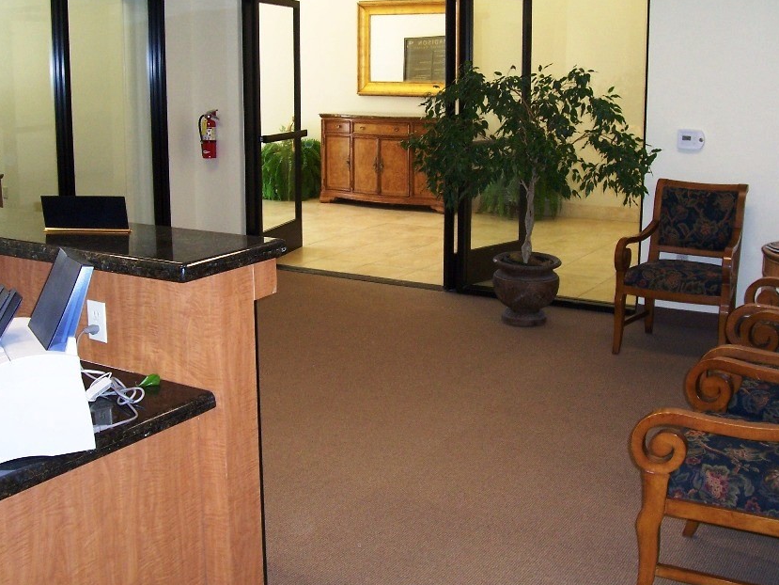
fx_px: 945
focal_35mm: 42
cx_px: 370
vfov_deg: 34.3
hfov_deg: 44.8
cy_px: 246
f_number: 2.7
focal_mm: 5.6
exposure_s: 1/60
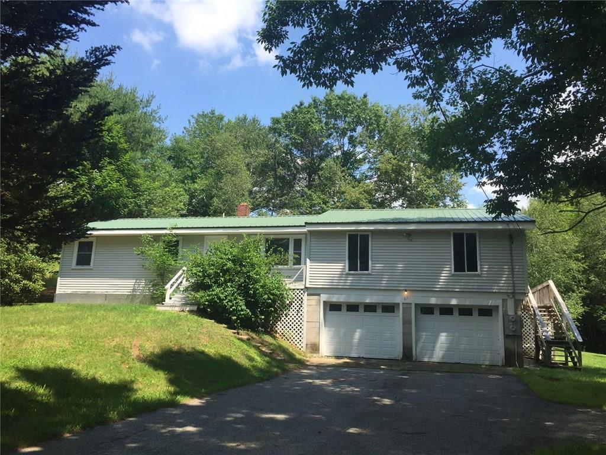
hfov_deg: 61.7
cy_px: 228
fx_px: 508
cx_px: 303
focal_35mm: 29
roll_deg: -2.5
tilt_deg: +11.4
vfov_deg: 48.2
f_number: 2.2
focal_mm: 4.15
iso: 32
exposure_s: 1/1099
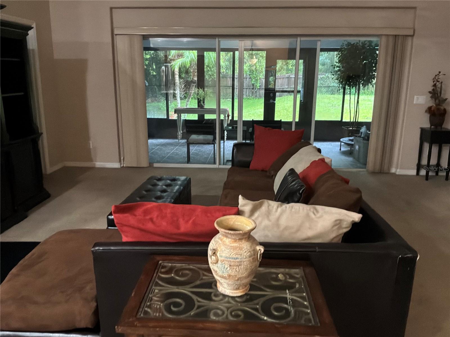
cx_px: 225
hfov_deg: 63.4
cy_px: 168
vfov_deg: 49.7
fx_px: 364
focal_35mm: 28
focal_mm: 3
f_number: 1.8
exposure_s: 1/30
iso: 500
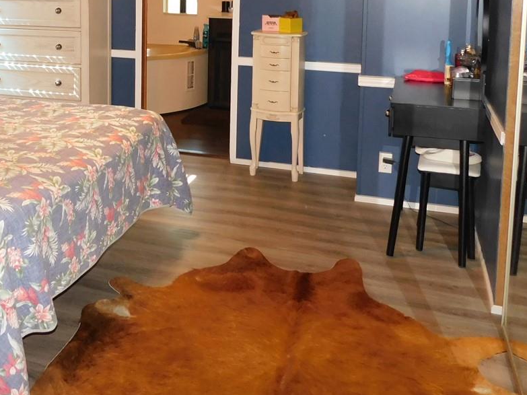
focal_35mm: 47
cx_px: 104
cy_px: 20
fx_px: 715
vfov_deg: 29.3
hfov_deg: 38.9
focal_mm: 4
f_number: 3
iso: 200
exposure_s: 1/30
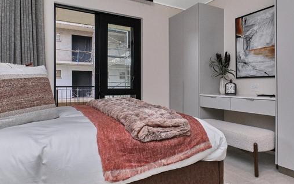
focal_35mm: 24
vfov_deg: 51.0
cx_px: 172
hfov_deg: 74.2
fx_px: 192
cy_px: 85
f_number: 10
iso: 800
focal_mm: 10
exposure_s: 1/200
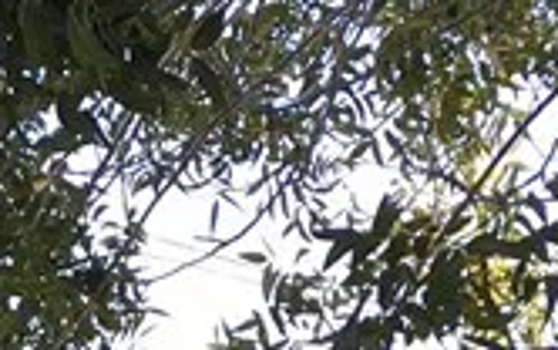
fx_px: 2891
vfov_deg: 6.2
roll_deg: +0.9
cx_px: -387
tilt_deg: -5.3
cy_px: 1158
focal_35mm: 190
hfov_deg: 10.5
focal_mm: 4.15
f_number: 2.2
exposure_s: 1/153
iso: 25
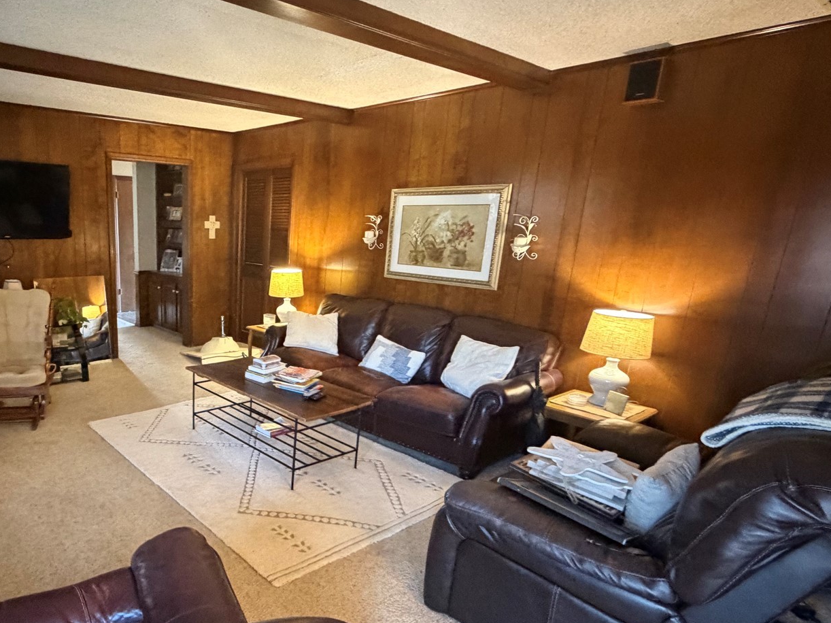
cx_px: 225
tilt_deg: -11.9
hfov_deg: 72.0
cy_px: 357
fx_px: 528
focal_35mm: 22
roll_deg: -1.9
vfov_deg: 60.8
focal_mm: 2.22
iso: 1250
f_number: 2.2
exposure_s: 1/40
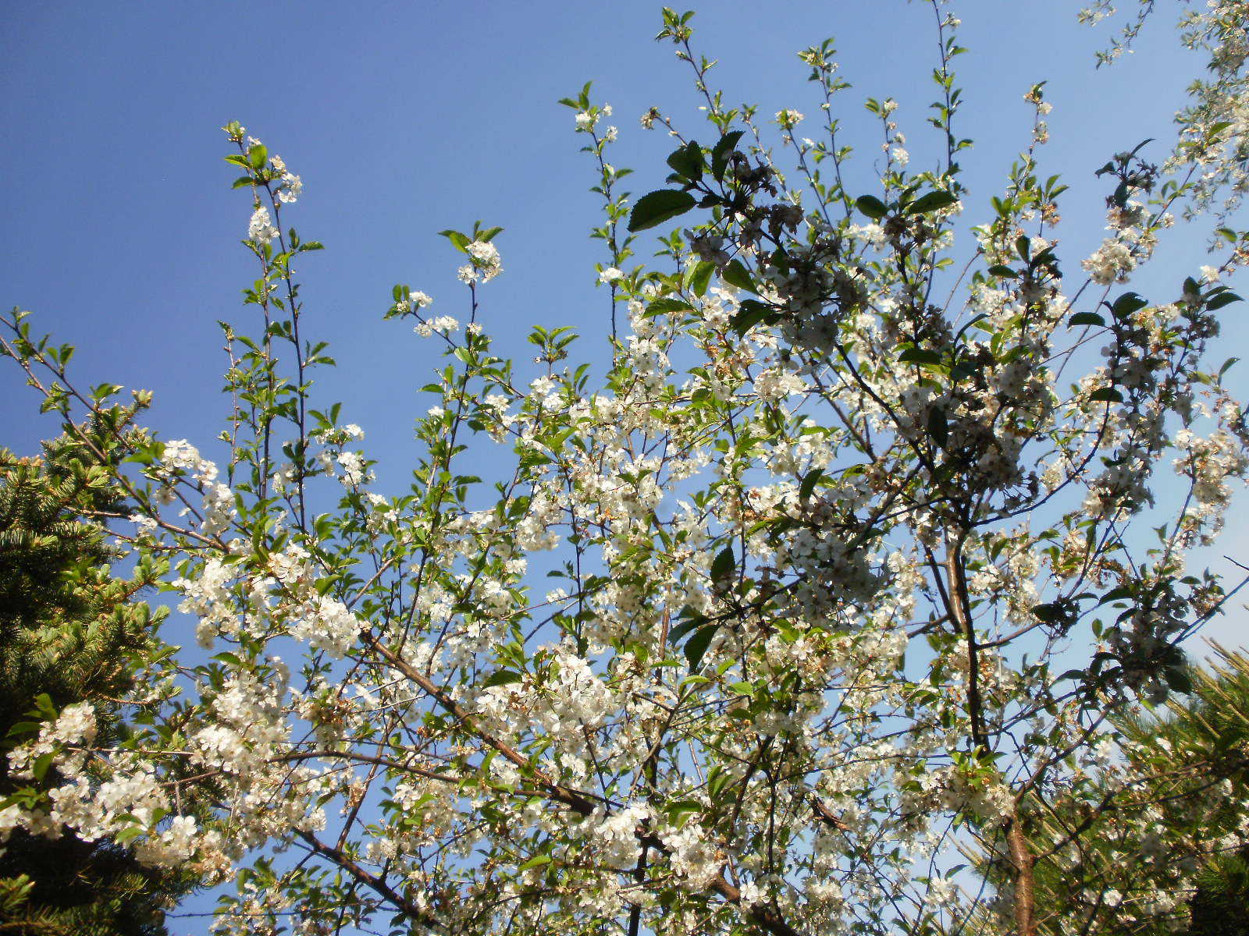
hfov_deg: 51.4
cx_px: 624
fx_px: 1299
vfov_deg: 39.7
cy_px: 468
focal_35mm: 36
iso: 100
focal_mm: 6.3
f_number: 3.5
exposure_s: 1/800
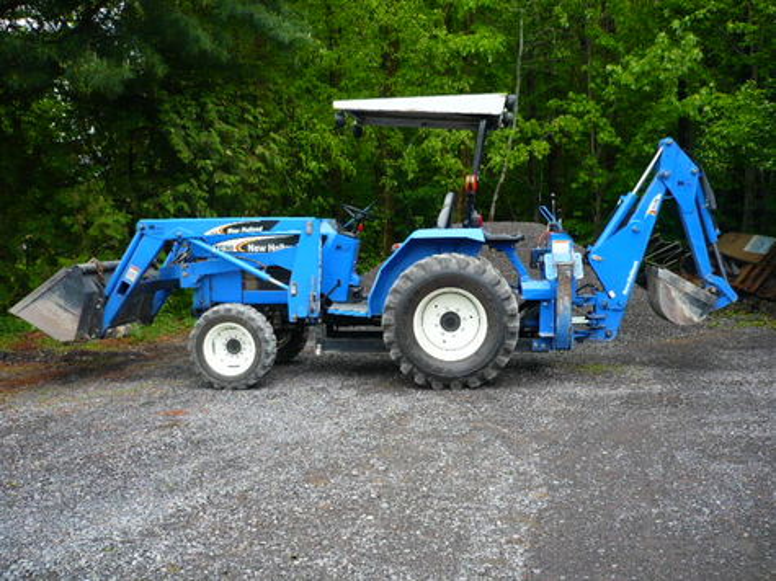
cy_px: 290
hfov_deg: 52.6
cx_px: 388
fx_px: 784
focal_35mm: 35
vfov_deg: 40.7
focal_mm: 5.8
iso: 100
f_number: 2.8
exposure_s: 1/60
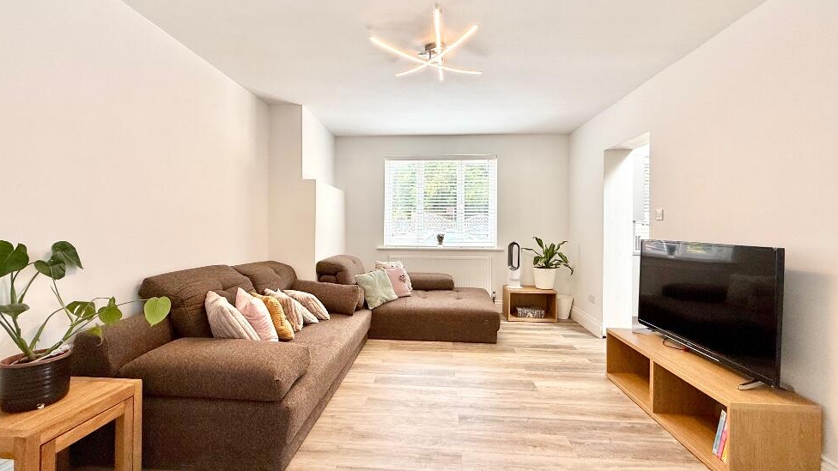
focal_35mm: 16
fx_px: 356
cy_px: 226
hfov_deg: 99.4
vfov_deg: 67.1
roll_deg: -0.7
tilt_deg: +0.7
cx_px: 422
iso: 64
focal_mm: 2.22
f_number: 2.2
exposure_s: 1/99
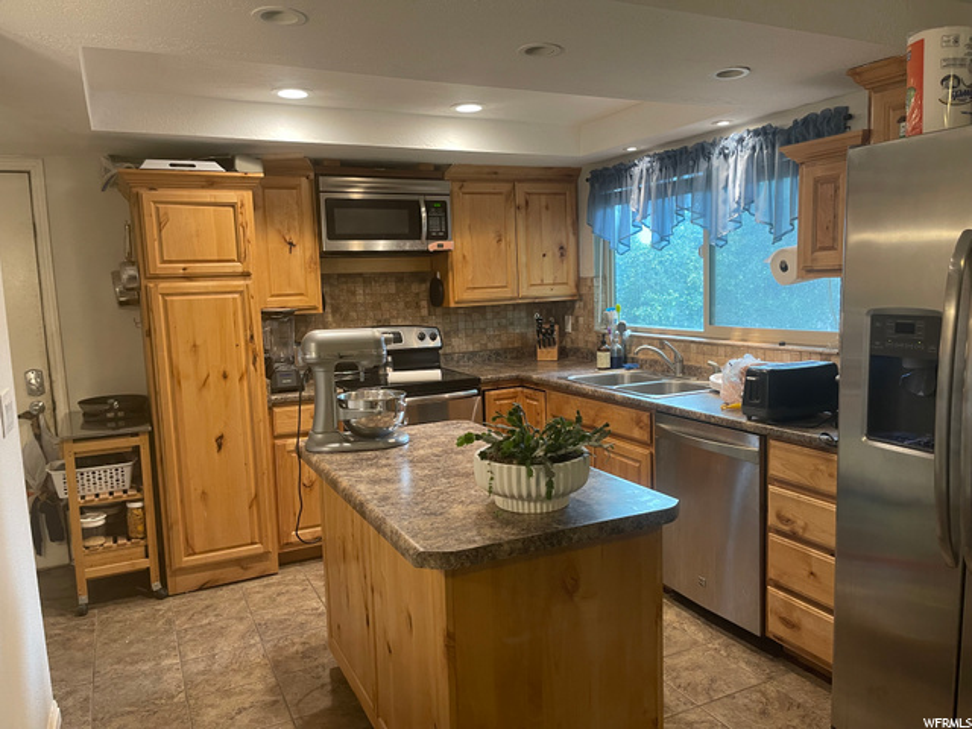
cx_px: 486
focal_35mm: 26
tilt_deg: -6.4
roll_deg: +2.3
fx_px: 730
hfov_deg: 67.3
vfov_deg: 53.1
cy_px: 364
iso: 125
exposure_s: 1/60
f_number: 1.6
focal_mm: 5.1
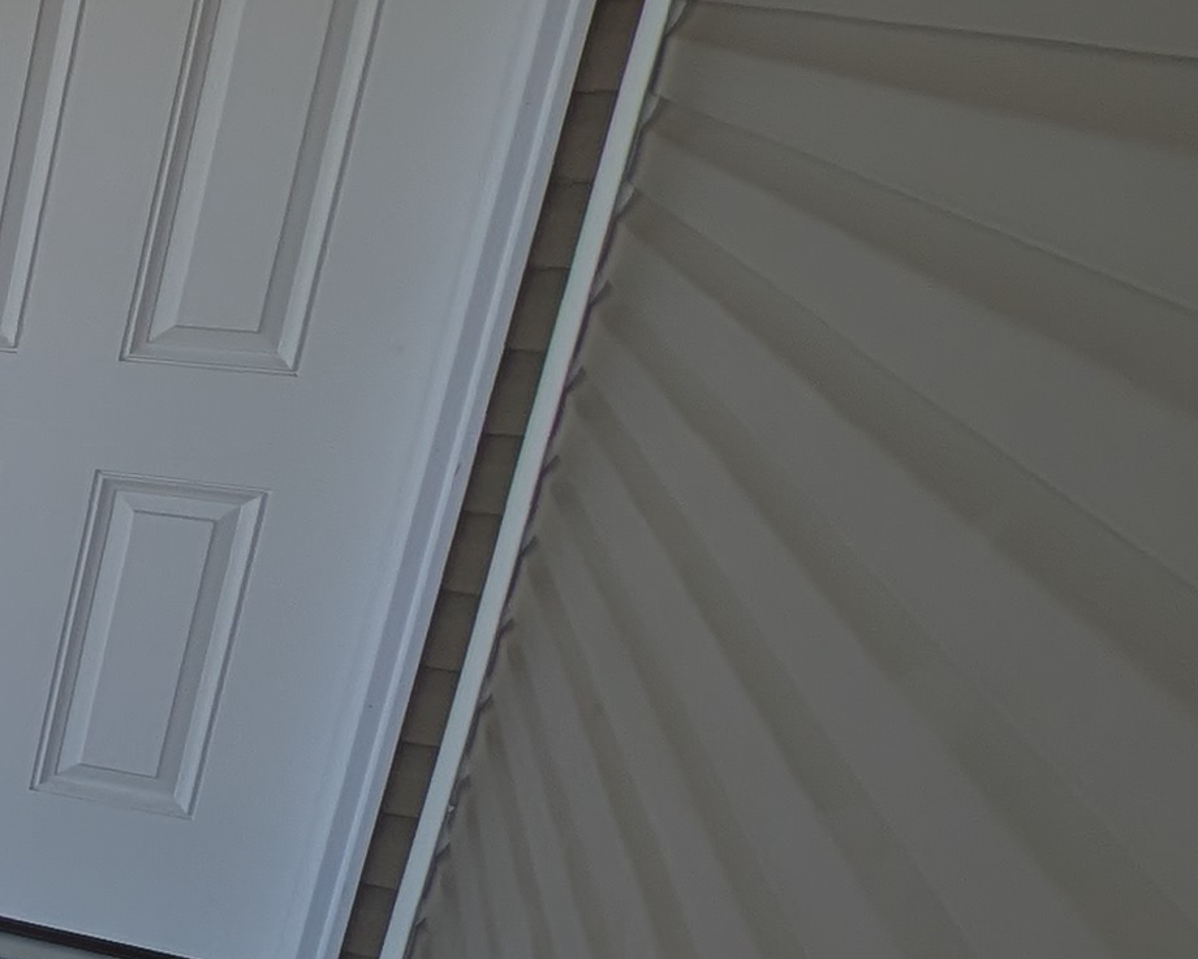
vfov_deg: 28.9
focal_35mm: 52
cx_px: -1167
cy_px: 661
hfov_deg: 19.7
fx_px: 1844
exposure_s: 1/1138
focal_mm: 2.23
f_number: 1.95
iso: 42
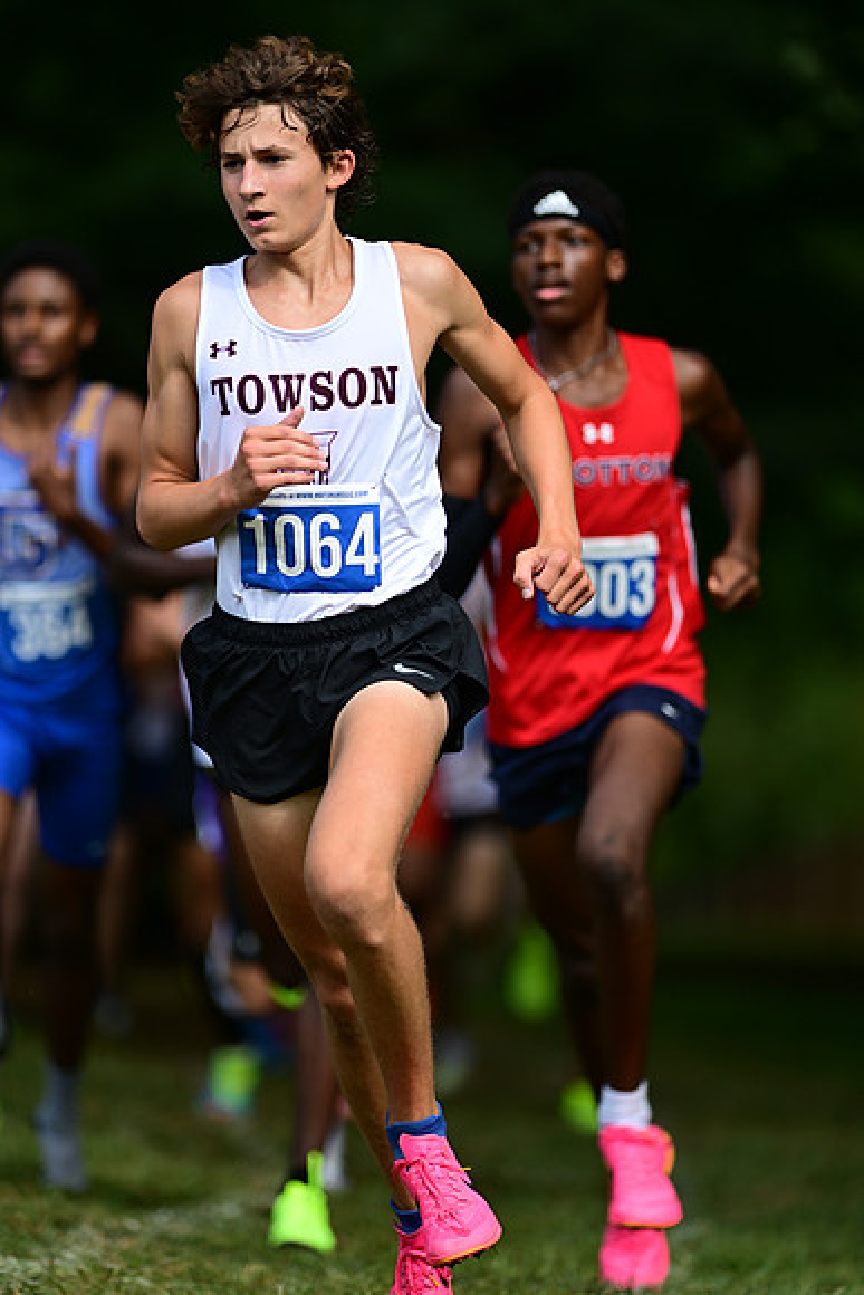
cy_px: 648
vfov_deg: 6.9
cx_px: 432
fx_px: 10793
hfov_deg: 4.6
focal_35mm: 300
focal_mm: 300
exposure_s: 1/2000
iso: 220
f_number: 2.8
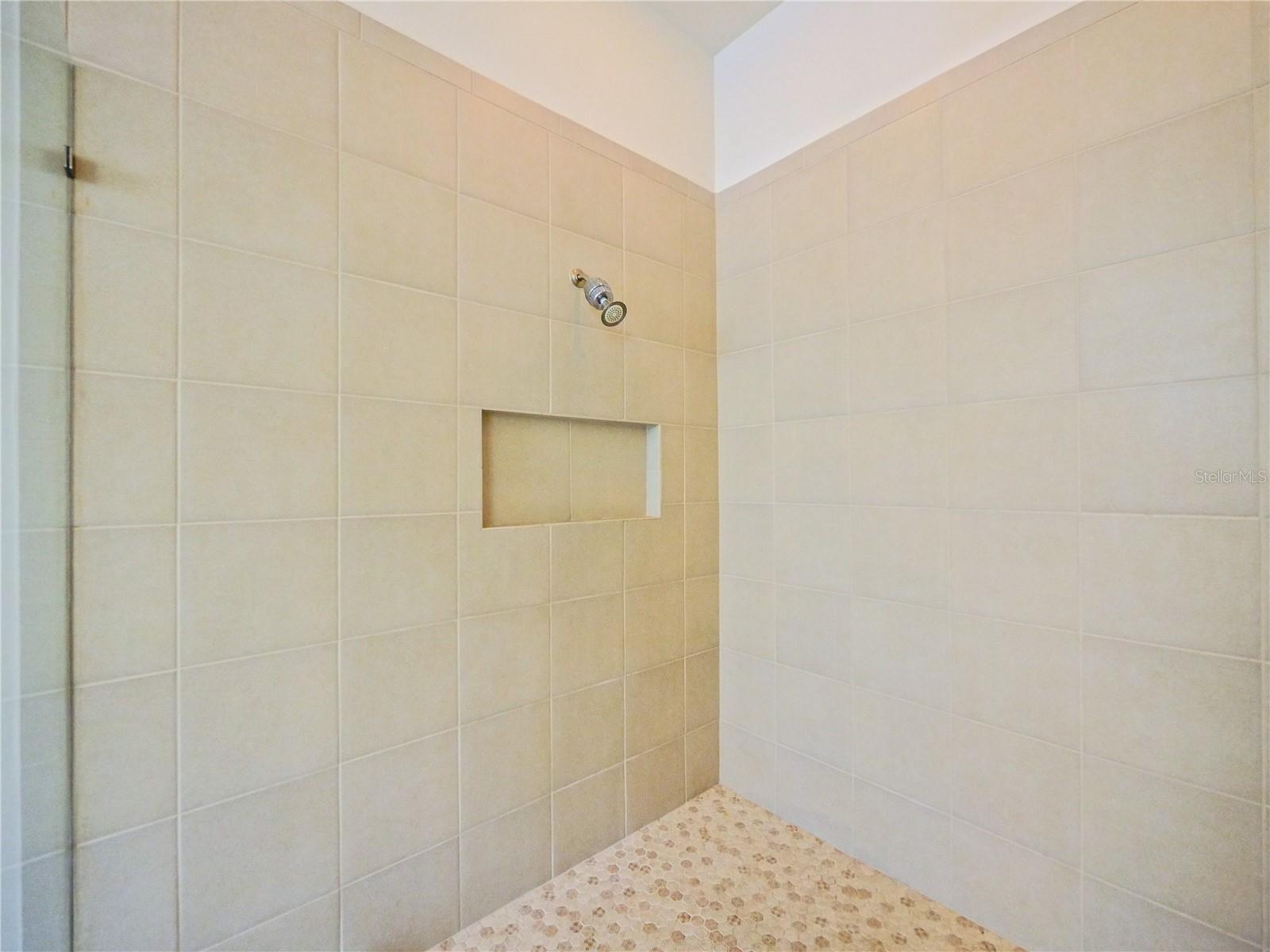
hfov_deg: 102.1
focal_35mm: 14
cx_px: 635
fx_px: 514
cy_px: 476
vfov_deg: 85.7
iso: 2500
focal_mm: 7
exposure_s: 1/60
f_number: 4
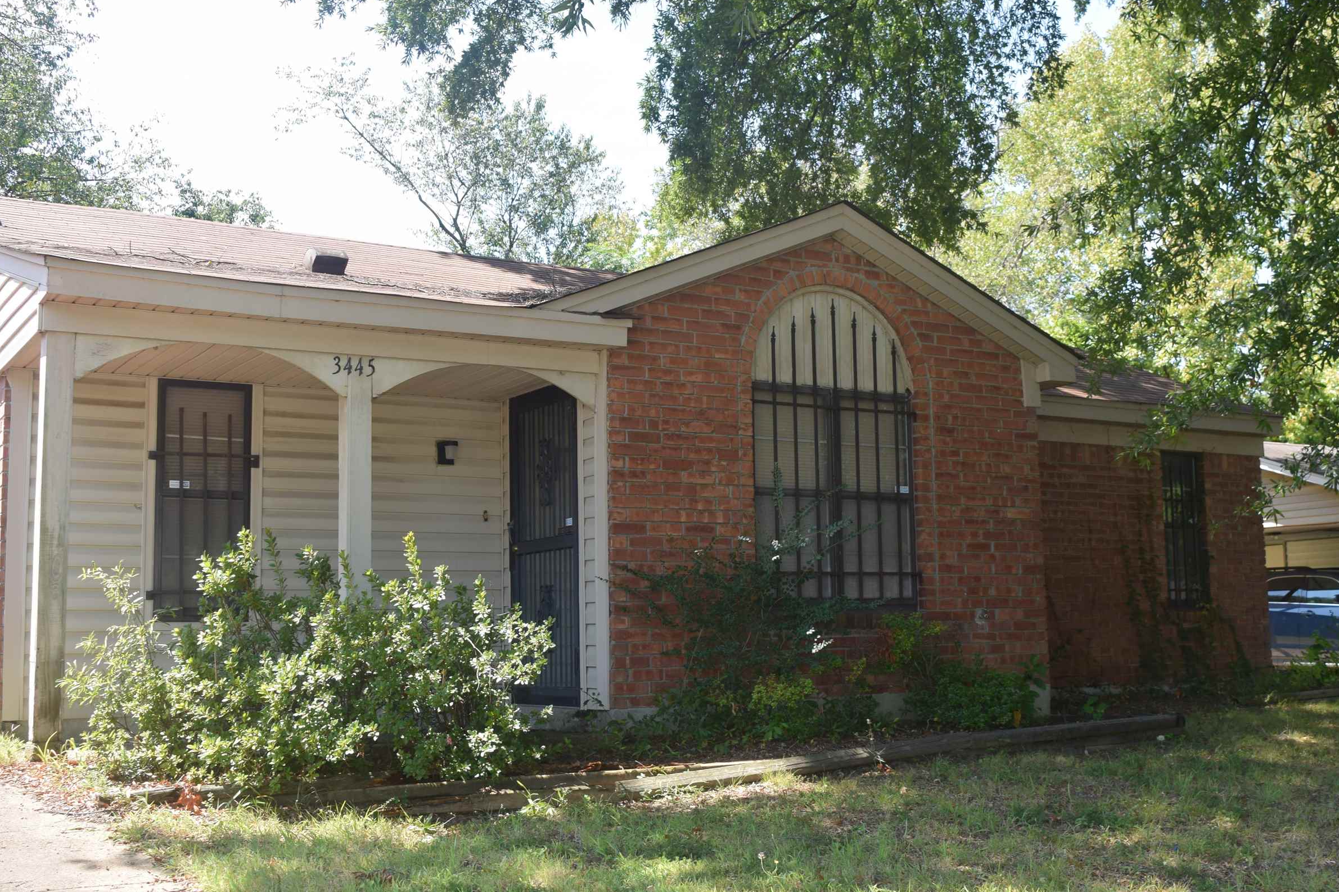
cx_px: 697
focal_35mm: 41
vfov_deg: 32.9
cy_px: 461
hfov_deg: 47.8
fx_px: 1512
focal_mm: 21
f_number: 5.6
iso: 100
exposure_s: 1/125
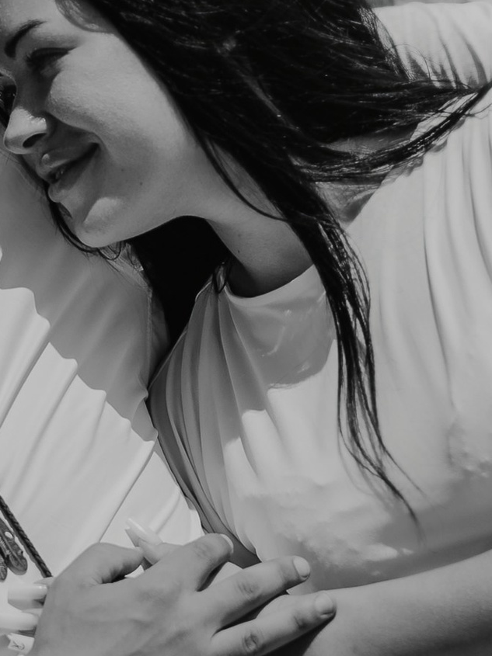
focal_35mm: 153
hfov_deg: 9.7
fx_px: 2902
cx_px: 58
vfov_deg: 12.6
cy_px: -101
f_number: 2
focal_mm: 35
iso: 160
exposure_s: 1/6400
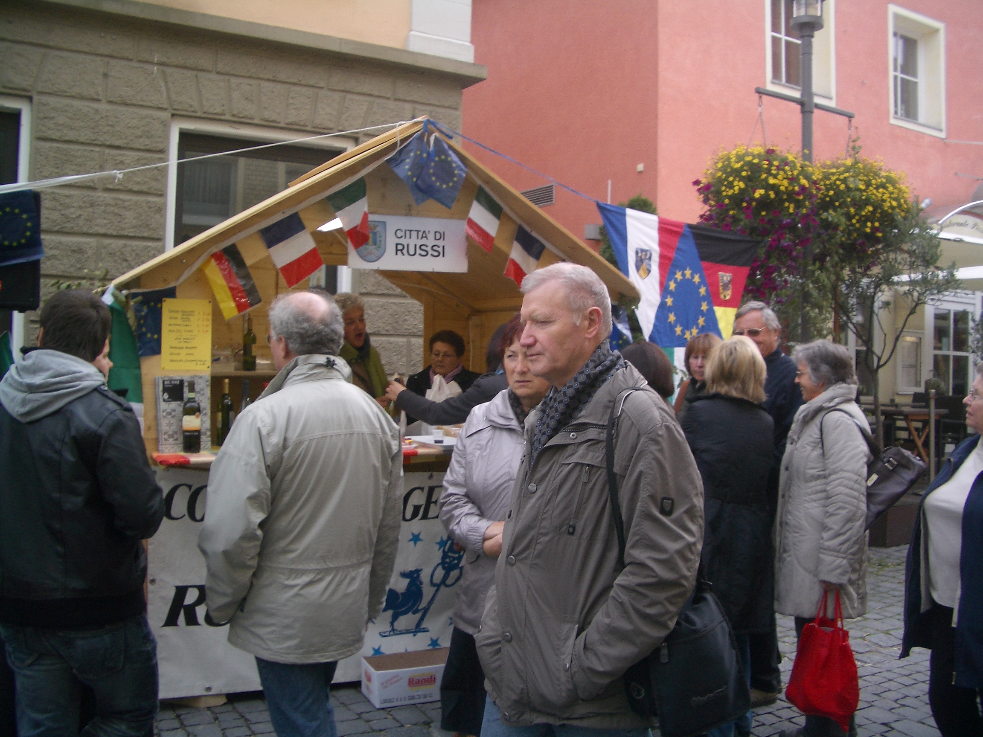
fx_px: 994
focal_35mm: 35
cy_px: 368
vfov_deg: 40.7
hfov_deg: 52.6
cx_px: 492
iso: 50
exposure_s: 1/160
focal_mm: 5.8
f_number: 2.6
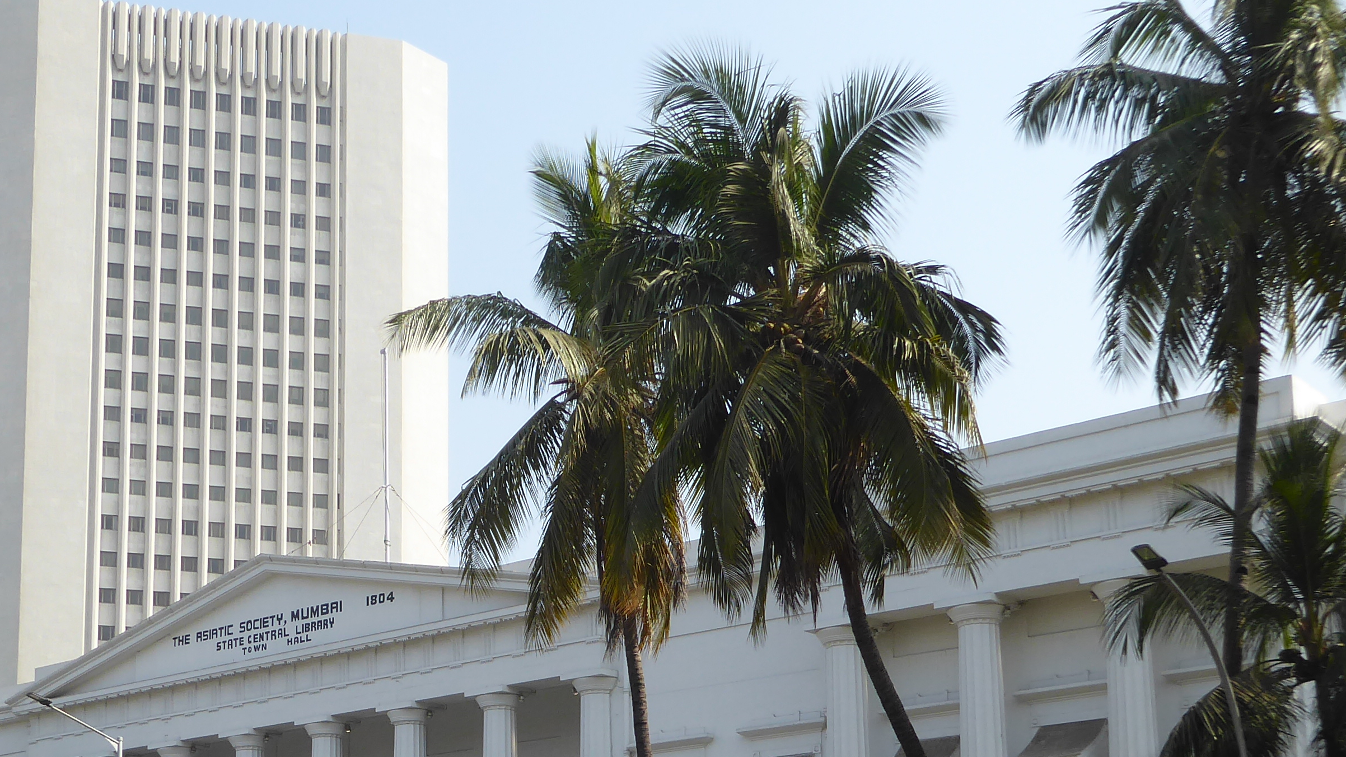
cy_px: 758
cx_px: 486
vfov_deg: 20.1
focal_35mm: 58
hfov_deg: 35.8
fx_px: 2070
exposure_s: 1/640
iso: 80
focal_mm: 5.4
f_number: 3.5
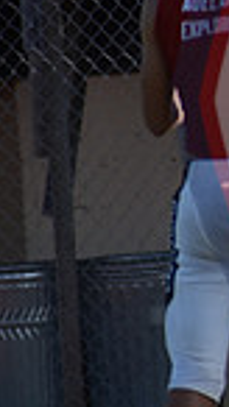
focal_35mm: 1875
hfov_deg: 0.6
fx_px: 20264
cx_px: 785
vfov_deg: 1.2
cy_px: 99
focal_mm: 300
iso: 400
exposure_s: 1/1000
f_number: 6.3
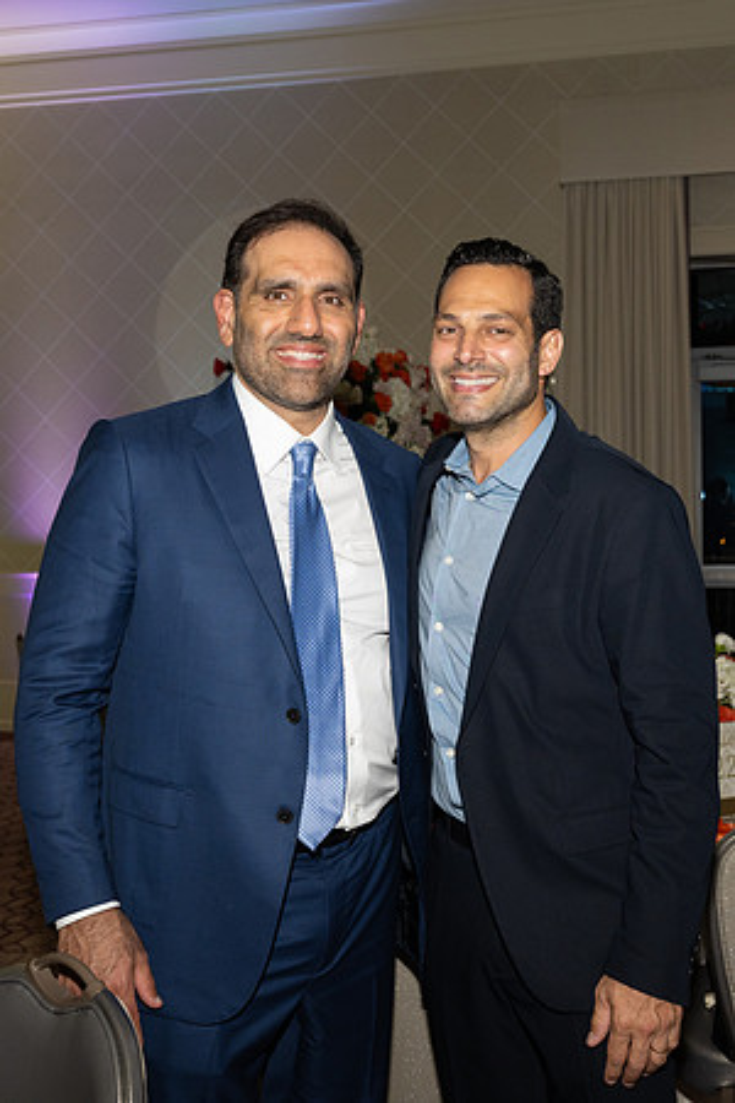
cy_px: 552
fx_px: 1378
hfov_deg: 29.7
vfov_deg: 43.6
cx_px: 475
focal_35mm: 45
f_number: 5.6
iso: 800
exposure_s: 1/100
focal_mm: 30
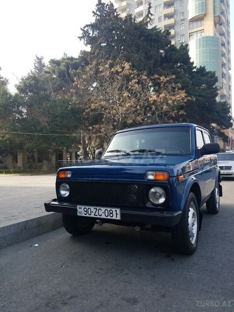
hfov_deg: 53.1
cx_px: 117
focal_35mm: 26
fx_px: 234
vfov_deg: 67.3
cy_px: 156
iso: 40
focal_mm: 4.2
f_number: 1.7
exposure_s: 1/475
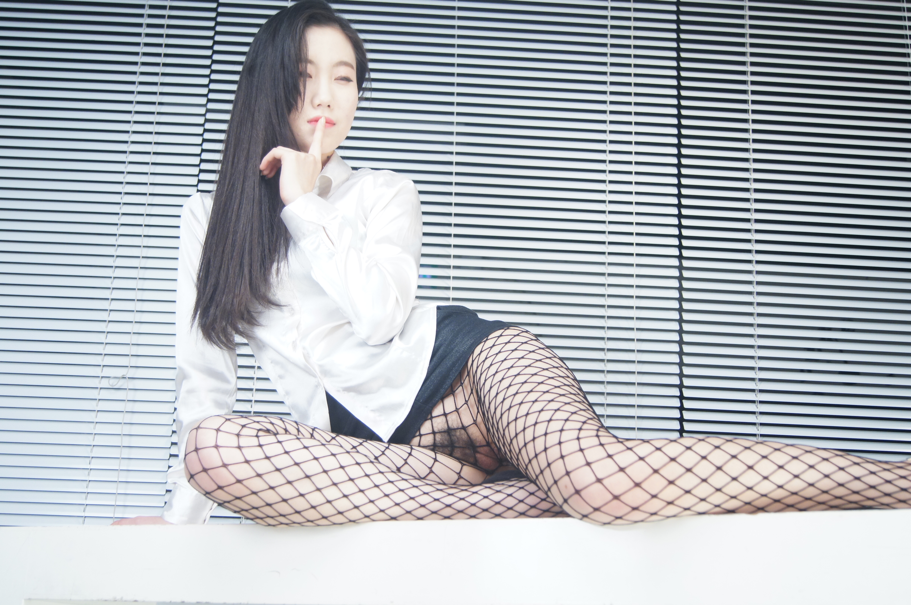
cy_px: 302
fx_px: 1138
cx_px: 456
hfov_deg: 43.6
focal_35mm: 45
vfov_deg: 29.8
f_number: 4.5
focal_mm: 30
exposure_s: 1/160
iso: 800
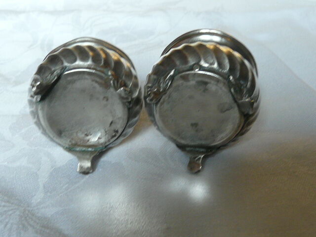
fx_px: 420
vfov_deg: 31.5
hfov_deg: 41.2
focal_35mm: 46
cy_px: 118
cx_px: 158
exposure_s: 1/15
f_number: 2.8
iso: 200
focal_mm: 4.7
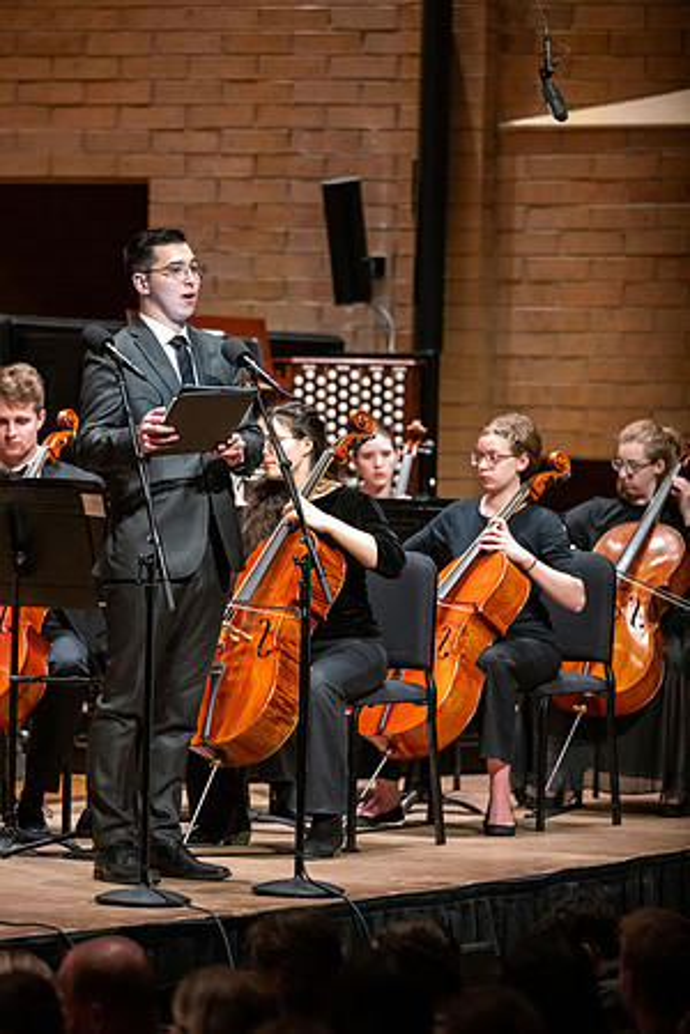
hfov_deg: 7.6
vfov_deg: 11.4
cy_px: 517
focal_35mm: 180
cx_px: 345
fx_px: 5175
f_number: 3.5
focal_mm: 180
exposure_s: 1/320
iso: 6400
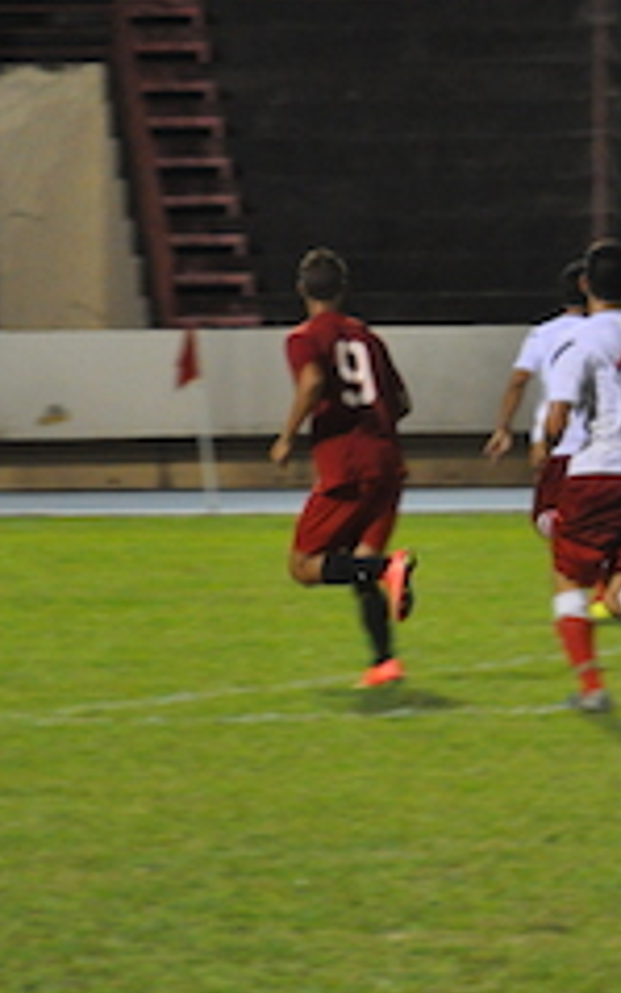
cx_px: 1192
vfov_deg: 6.1
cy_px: 409
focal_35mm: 342
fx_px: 9250
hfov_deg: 3.8
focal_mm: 82
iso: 1600
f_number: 4.5
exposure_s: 1/100
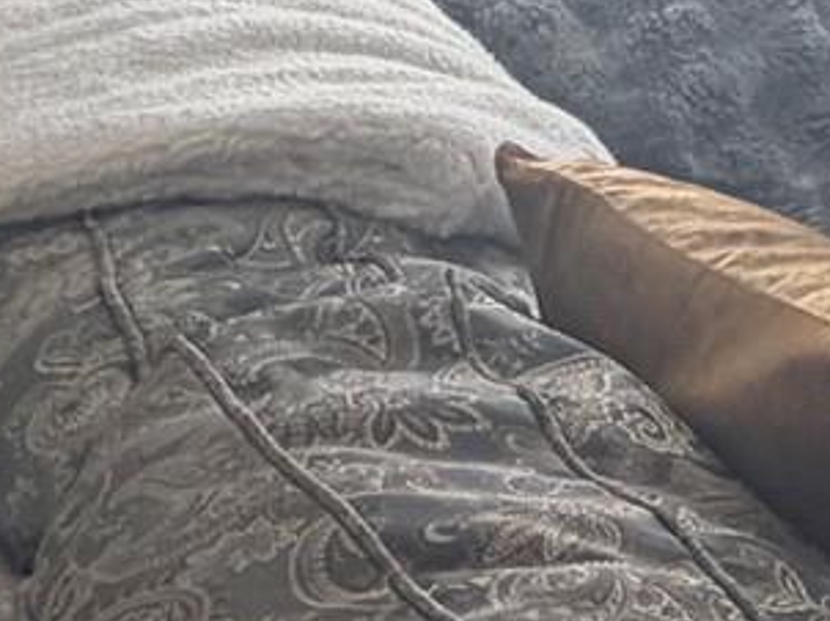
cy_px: -717
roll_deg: +0.5
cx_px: 1990
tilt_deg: -1.5
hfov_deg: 14.2
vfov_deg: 13.0
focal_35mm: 95
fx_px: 2276
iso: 125
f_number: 2.2
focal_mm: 2.22
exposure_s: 1/121
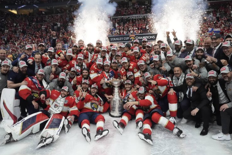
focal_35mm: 27
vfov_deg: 47.9
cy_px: 78
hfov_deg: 67.4
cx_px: 116
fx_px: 174
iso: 5000
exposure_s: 1/1250
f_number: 5
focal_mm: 26
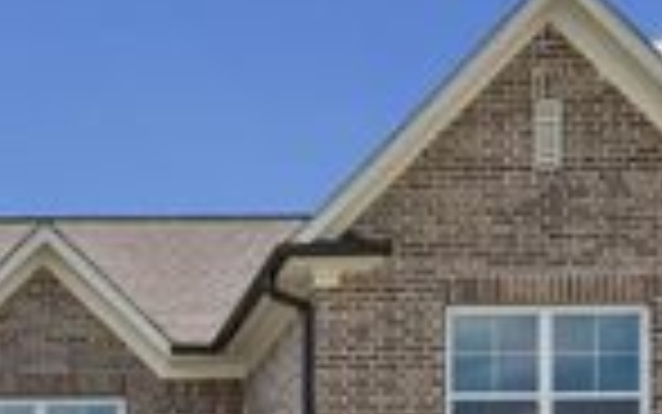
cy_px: 443
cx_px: -180
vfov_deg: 14.2
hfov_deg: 21.1
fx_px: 1624
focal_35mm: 90
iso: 800
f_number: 9.5
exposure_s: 1/1000
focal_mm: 26
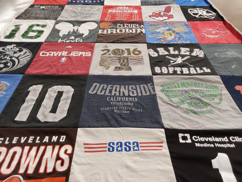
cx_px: 121
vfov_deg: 49.7
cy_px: 91
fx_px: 196
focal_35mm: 28
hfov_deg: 63.4
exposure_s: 1/60
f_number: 1.9
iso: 125
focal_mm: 2.91
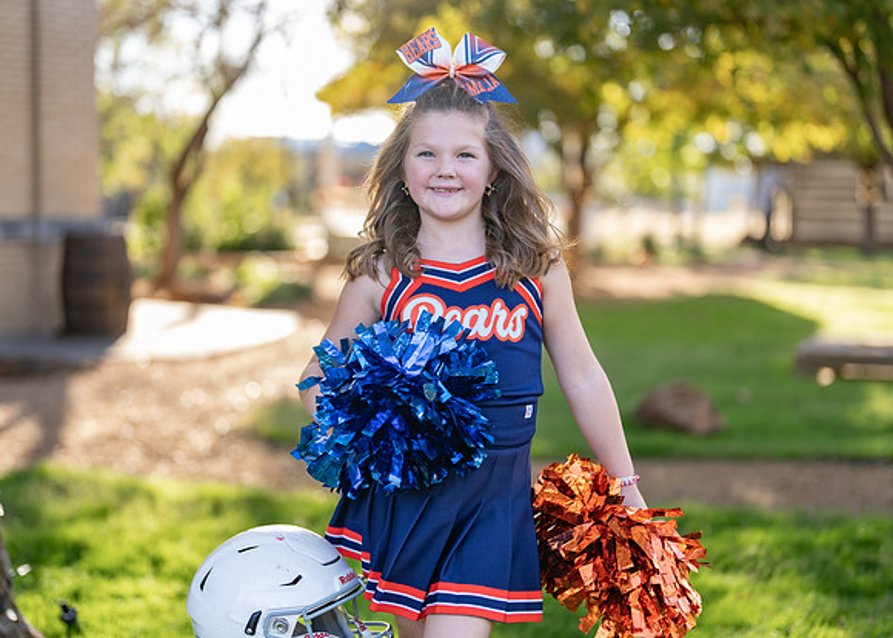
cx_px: 447
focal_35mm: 56
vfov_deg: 25.3
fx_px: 1421
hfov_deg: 34.9
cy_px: 315
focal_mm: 50
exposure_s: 1/640
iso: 100
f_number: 1.2
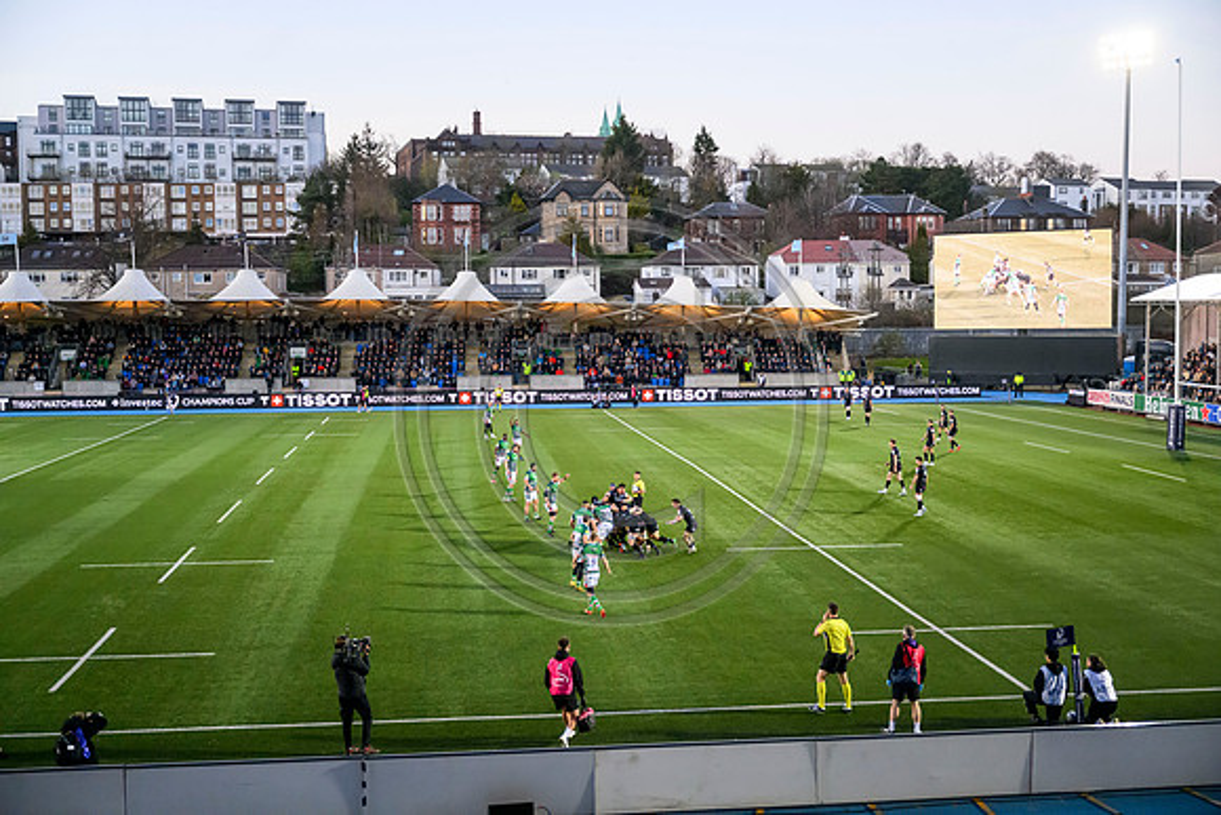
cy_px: 408
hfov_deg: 46.4
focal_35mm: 42
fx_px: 1425
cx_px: 610
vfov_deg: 31.9
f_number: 2.8
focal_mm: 42
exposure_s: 1/2500
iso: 6400
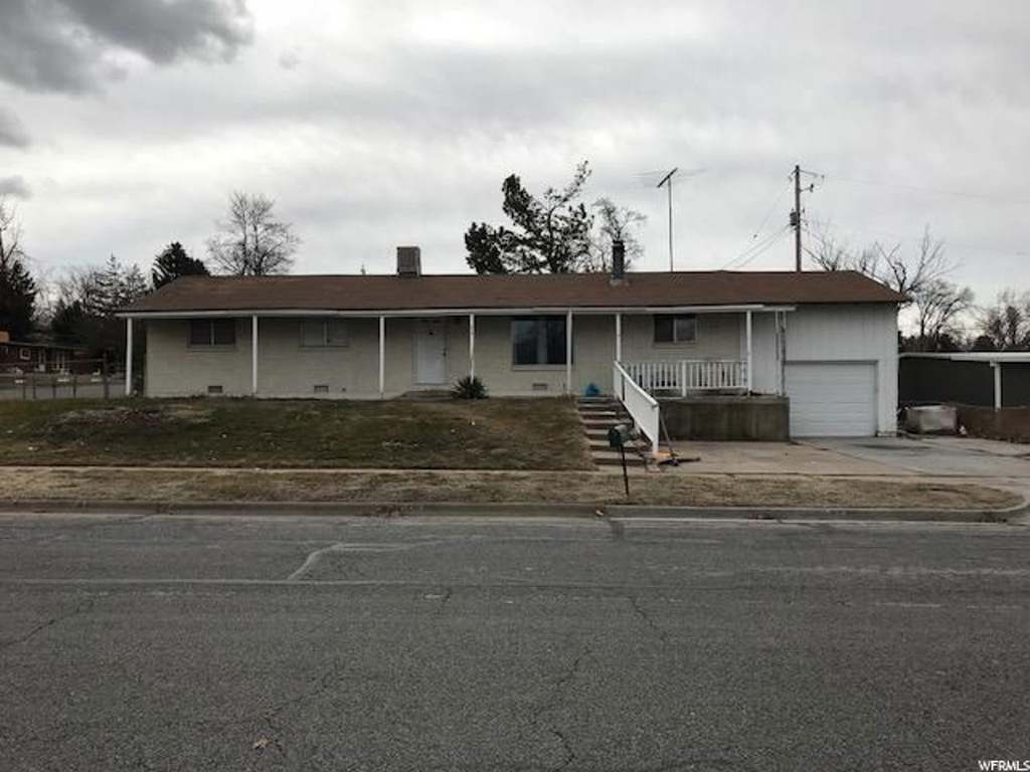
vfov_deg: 49.7
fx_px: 833
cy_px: 386
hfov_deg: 63.4
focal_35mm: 28
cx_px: 515
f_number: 1.8
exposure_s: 1/3546
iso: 20
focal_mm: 3.99
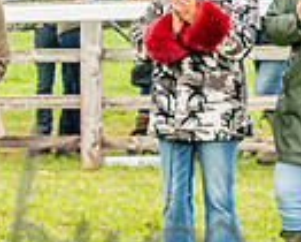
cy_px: 120
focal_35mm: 284
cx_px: -265
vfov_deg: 5.5
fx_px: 2532
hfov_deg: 6.6
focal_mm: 55
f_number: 5
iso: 400
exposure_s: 1/800
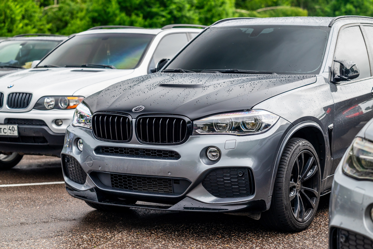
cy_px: 124
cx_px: 189
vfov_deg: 15.7
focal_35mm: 87
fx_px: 901
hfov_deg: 23.4
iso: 400
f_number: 3.5
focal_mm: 85
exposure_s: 1/800
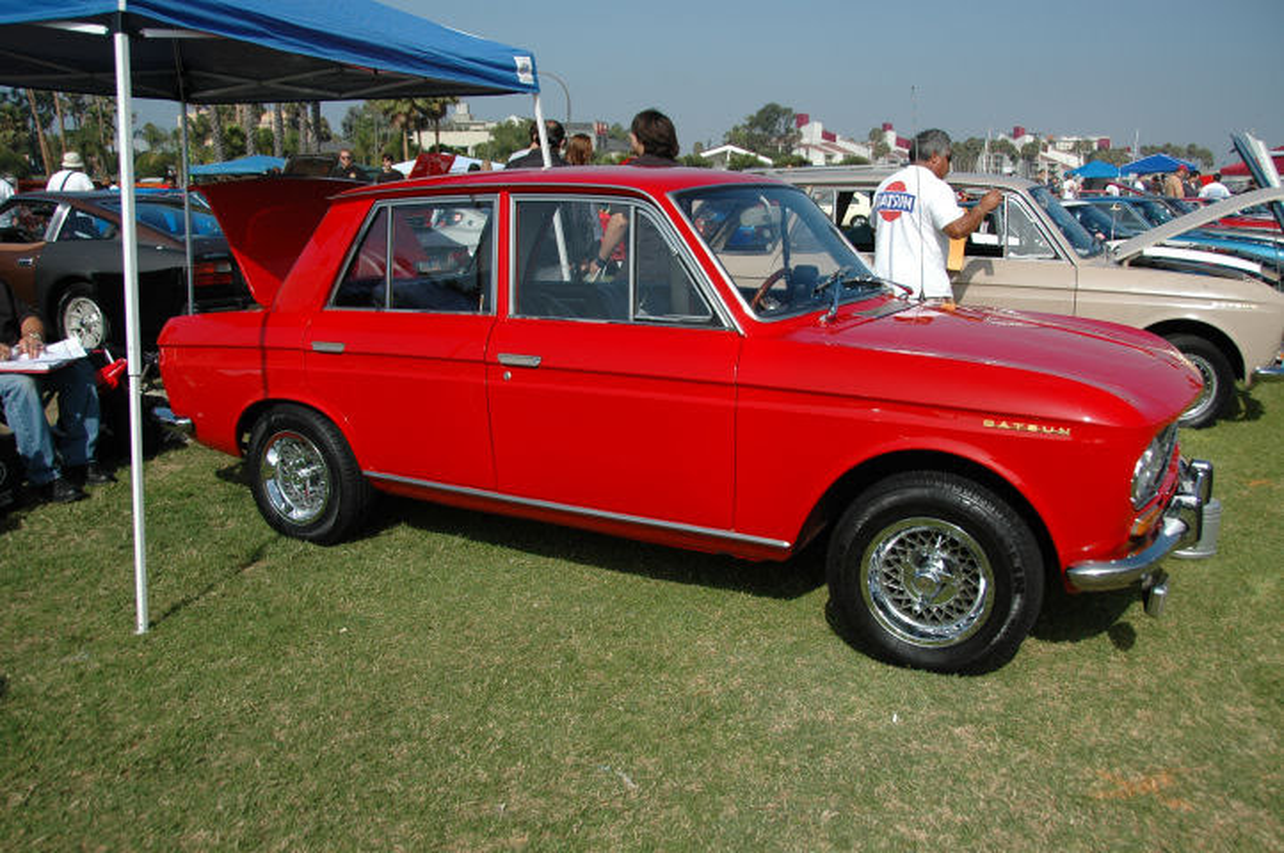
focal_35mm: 30
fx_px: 1069
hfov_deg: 62.0
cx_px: 642
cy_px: 426
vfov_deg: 43.5
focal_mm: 20
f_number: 4.5
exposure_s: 1/2000
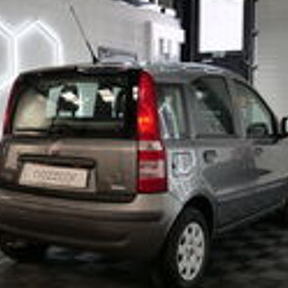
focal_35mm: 54
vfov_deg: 31.6
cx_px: 158
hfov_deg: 31.6
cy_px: 157
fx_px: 508
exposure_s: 1/60
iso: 200
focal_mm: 19
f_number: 3.2
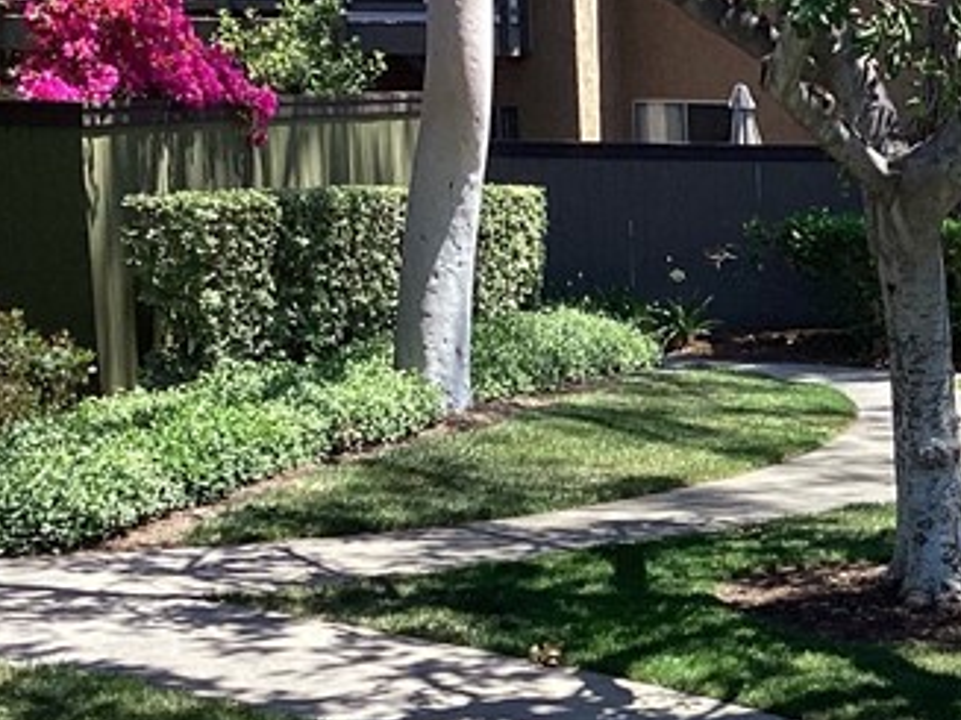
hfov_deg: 18.6
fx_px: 2692
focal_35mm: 97
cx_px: 1302
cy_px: 597
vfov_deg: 15.1
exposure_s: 1/631
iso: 25
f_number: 2.4
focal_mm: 3.3
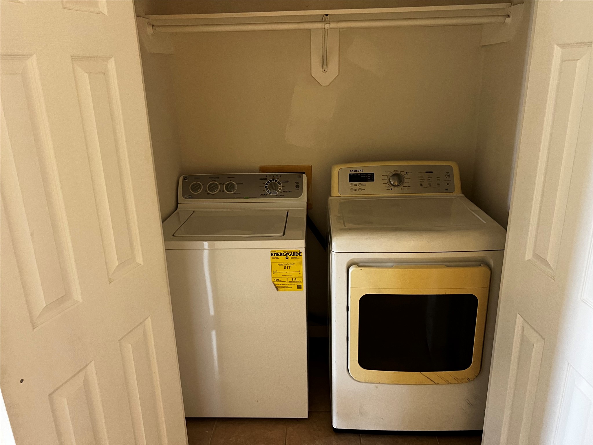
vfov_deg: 53.1
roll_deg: +1.9
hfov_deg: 67.3
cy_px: 222
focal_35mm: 26
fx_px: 445
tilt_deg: -18.6
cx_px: 296
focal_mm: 5.7
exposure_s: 1/40
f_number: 1.5
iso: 400
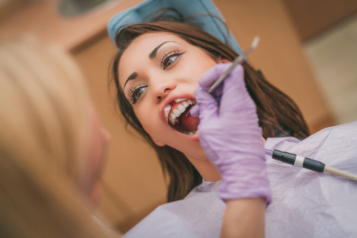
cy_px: 119
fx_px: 496
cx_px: 178
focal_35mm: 50
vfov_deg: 27.0
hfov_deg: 39.6
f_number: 2
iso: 100
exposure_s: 1/100
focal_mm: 50
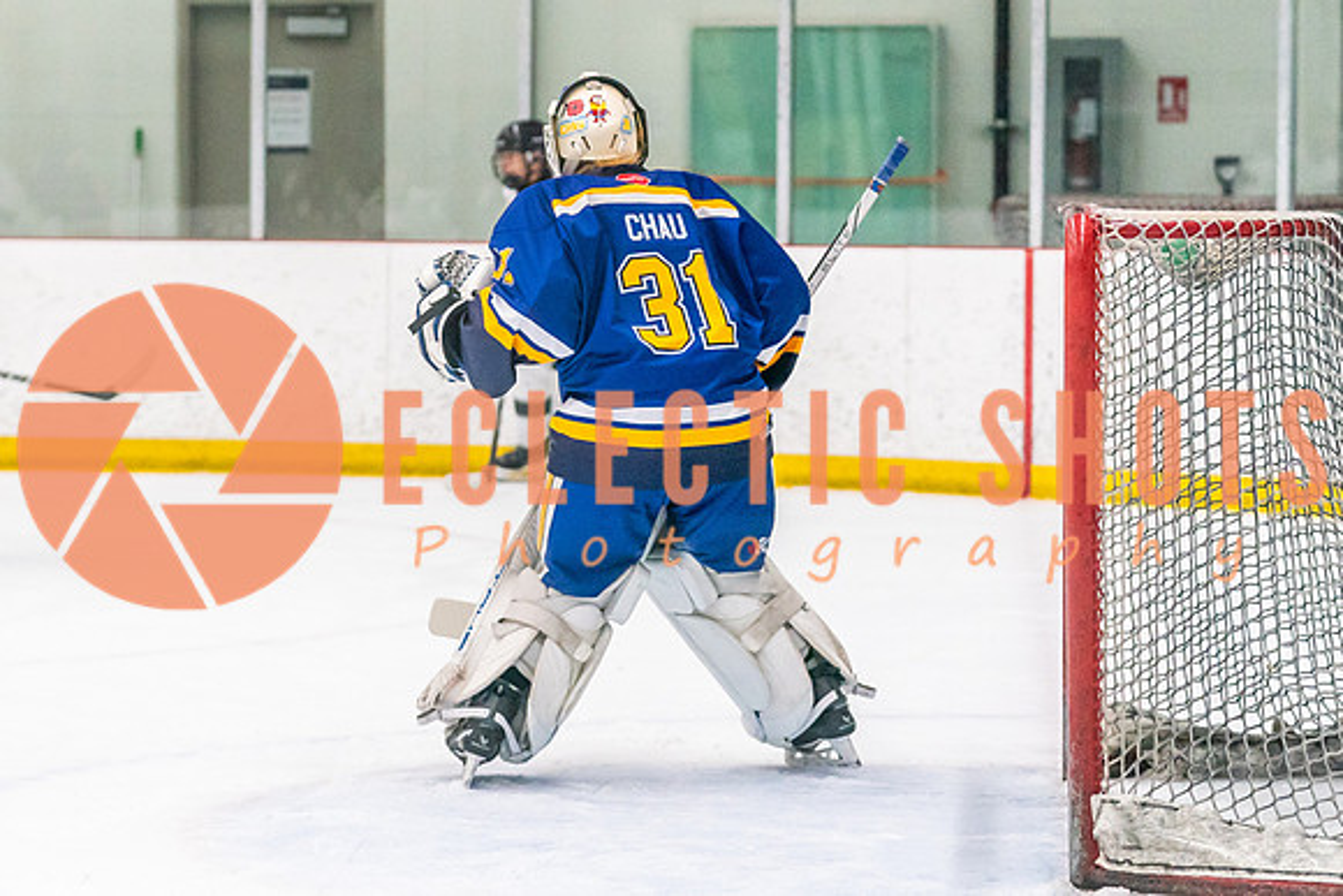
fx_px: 5436
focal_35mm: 146
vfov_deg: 9.4
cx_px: 358
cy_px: 411
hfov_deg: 14.0
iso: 3200
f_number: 2.8
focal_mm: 84
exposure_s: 1/1250
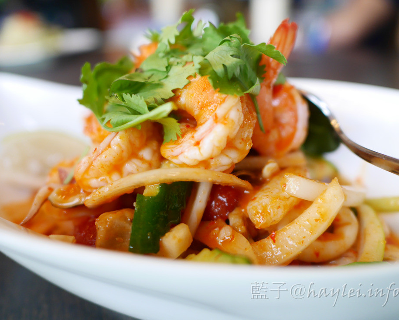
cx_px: 209
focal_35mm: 32
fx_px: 378
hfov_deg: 55.6
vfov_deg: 45.8
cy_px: 157
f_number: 1.7
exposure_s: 1/60
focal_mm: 15
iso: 500
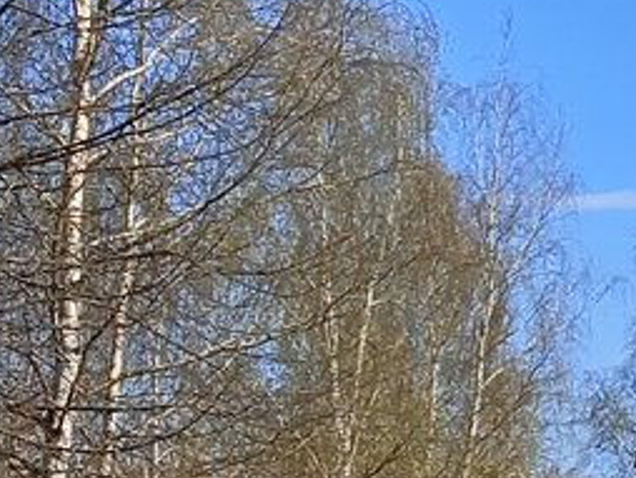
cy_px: 244
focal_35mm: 193
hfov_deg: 9.6
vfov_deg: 7.7
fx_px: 3549
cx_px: 1214
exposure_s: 1/749
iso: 64
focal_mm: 4.05
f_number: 1.8
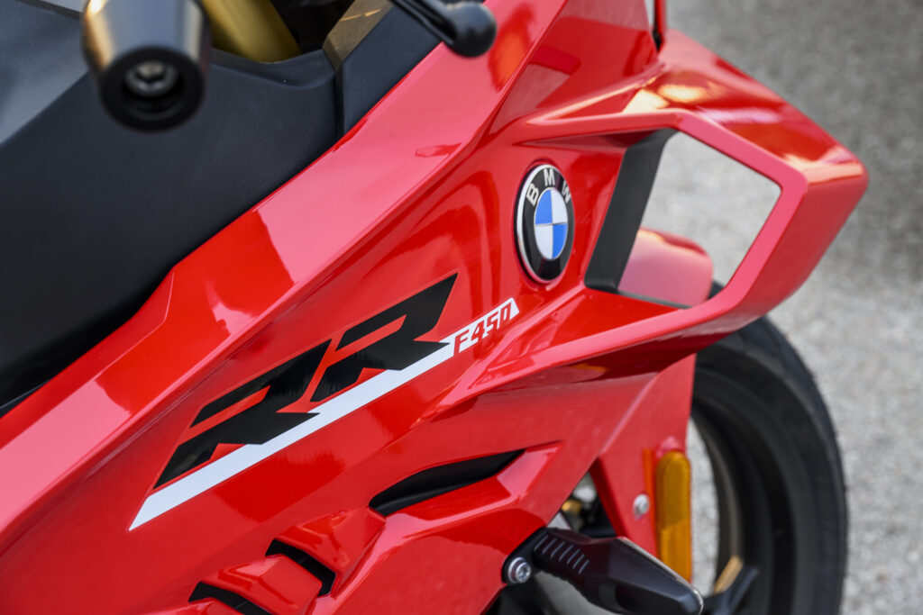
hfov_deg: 31.9
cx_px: 462
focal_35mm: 63
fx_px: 1615
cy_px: 308
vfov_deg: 21.6
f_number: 9
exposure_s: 1/13
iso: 500
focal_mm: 63
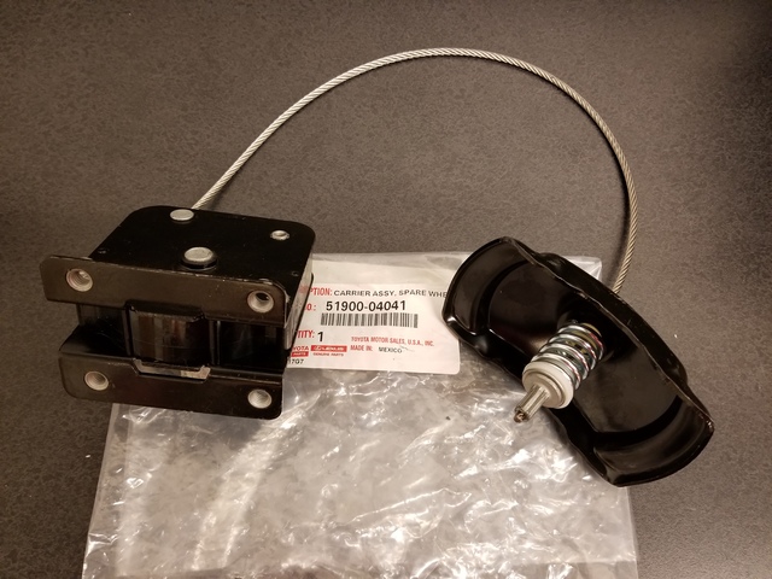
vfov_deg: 53.1
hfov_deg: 67.3
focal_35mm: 26
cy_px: 290
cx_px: 386
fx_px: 580
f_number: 1.7
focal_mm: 4.3
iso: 250
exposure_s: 1/30
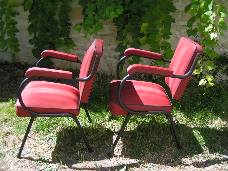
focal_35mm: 38
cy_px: 86
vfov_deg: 37.7
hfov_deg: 49.0
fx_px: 250
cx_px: 114
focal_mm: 5.8
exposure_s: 1/400
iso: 50
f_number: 2.8
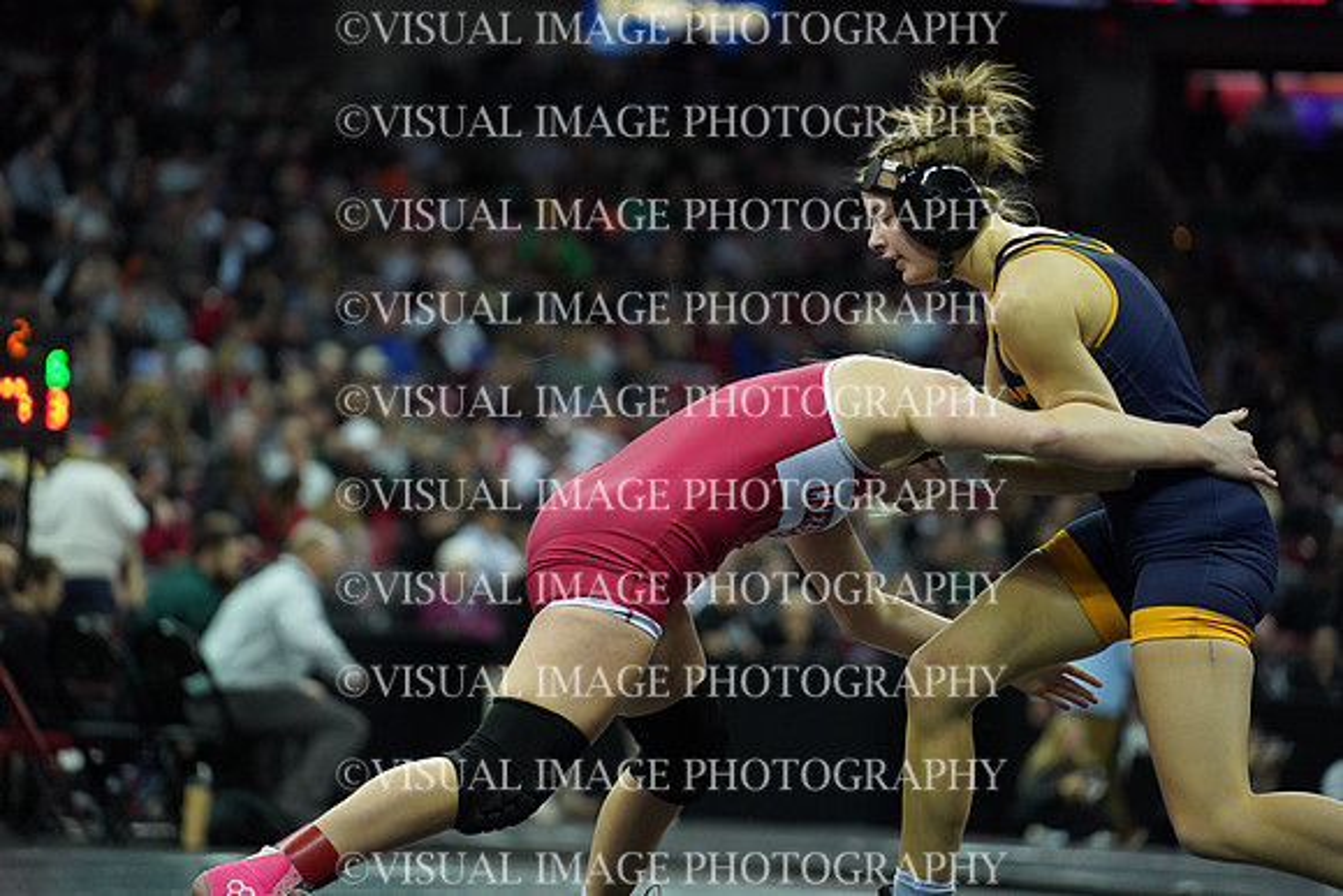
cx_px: 672
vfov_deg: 9.2
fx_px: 5597
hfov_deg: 13.7
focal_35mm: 150
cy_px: 448
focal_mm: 150
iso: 6400
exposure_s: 1/1250
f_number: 2.8
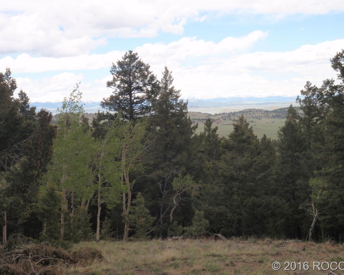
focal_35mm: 68
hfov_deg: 27.9
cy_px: 138
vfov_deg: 22.5
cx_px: 167
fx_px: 692
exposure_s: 1/160
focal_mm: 11.76
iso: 64
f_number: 5.6
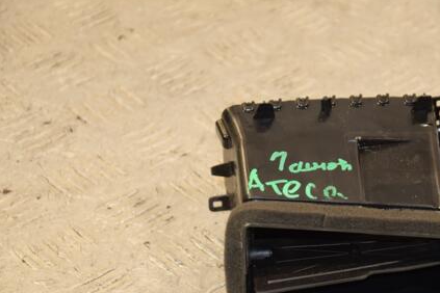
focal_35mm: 160
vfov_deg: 8.6
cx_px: 311
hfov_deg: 12.8
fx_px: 1952
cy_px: 202
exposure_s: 1/125
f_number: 5.3
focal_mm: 75
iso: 800
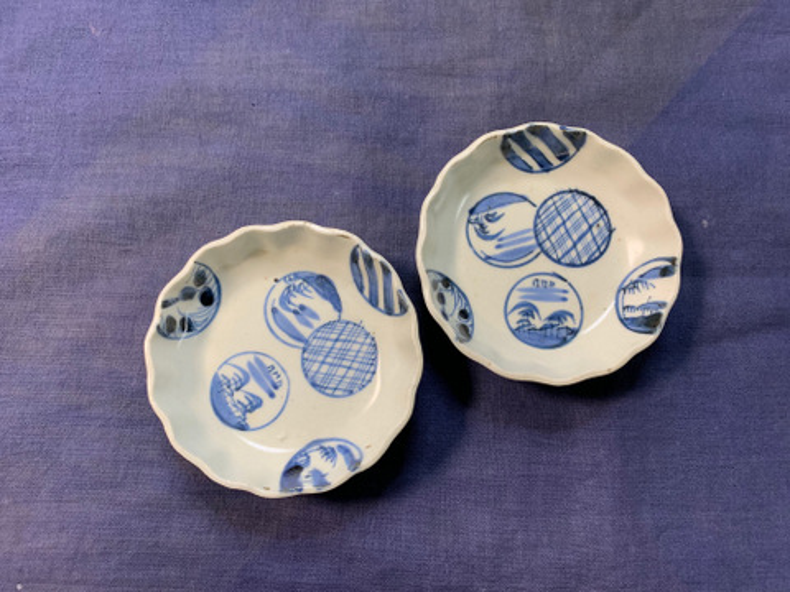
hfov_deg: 67.3
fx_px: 593
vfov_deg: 53.1
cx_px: 395
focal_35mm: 26
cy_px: 296
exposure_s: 1/50
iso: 125
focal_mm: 4.25
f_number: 1.8
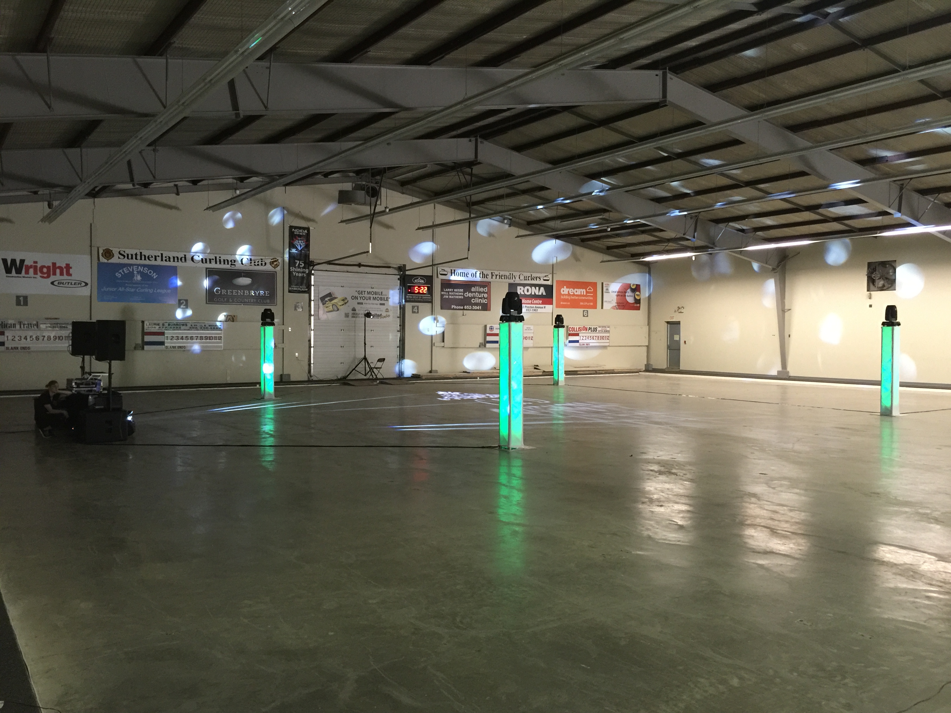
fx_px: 797
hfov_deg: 61.7
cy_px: 356
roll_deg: -0.8
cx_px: 476
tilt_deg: -2.0
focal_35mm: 29
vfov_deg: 48.2
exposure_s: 1/10
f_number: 2.2
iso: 125
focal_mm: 4.15
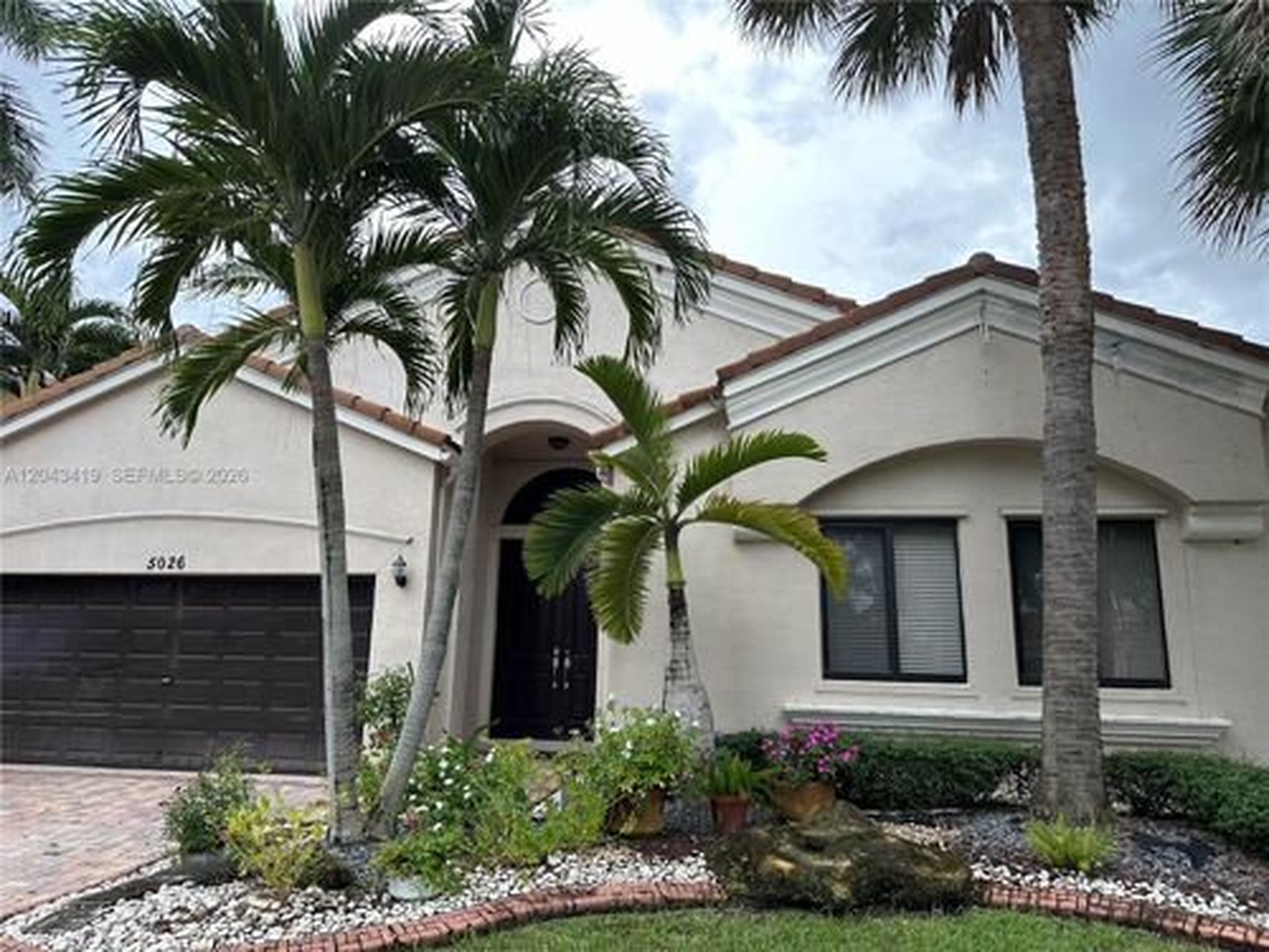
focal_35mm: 24
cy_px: 476
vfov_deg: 56.8
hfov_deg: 71.6
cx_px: 634
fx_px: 880
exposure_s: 1/1157
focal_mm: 6.86
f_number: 1.78
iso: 80
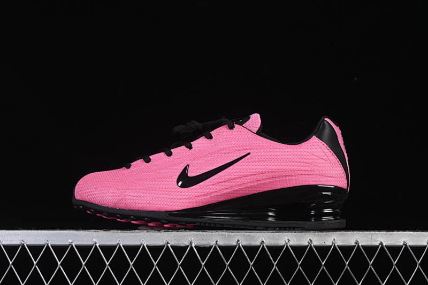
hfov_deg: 27.0
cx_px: 214
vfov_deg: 18.2
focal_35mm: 75
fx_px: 891
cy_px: 142
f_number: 8
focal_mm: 50
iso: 160
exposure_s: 1/80
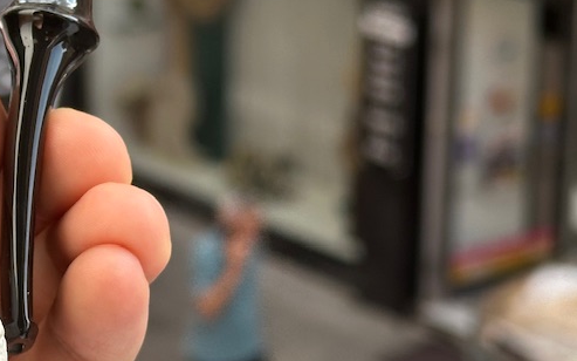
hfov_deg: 15.5
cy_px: 147
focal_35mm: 132
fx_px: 2075
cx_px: -36
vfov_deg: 9.9
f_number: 1.78
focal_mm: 6.86
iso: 64
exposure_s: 1/1085
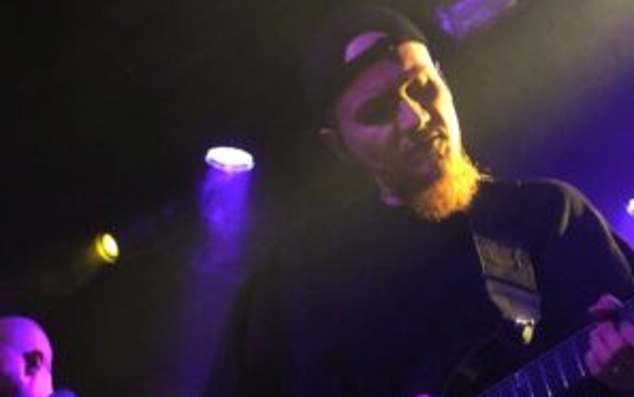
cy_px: 188
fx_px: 1504
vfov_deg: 15.0
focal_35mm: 87
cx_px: 512
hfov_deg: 23.4
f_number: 3.5
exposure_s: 1/160
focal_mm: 22
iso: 5000
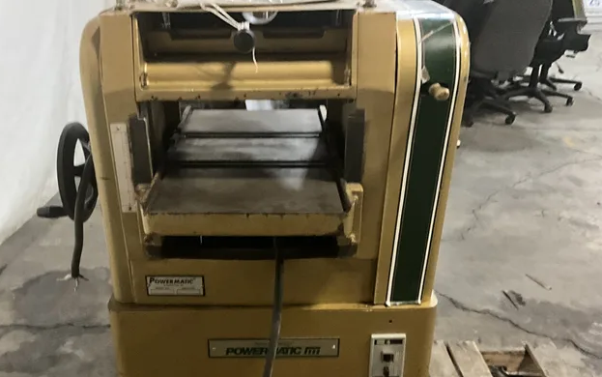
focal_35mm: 37
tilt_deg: -27.5
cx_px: 273
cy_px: 256
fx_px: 607
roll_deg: -0.1
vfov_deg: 34.1
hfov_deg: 52.7
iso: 500
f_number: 1.8
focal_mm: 3
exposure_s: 1/30
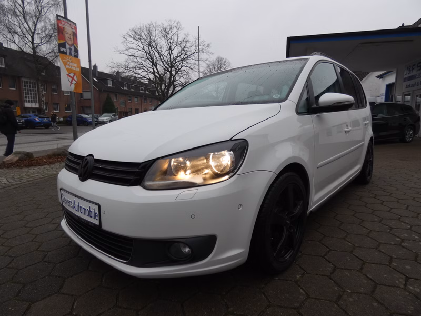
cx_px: 210
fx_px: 243
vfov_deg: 66.0
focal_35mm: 20
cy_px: 158
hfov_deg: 81.7
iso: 80
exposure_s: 1/80
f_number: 2.8
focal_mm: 3.6
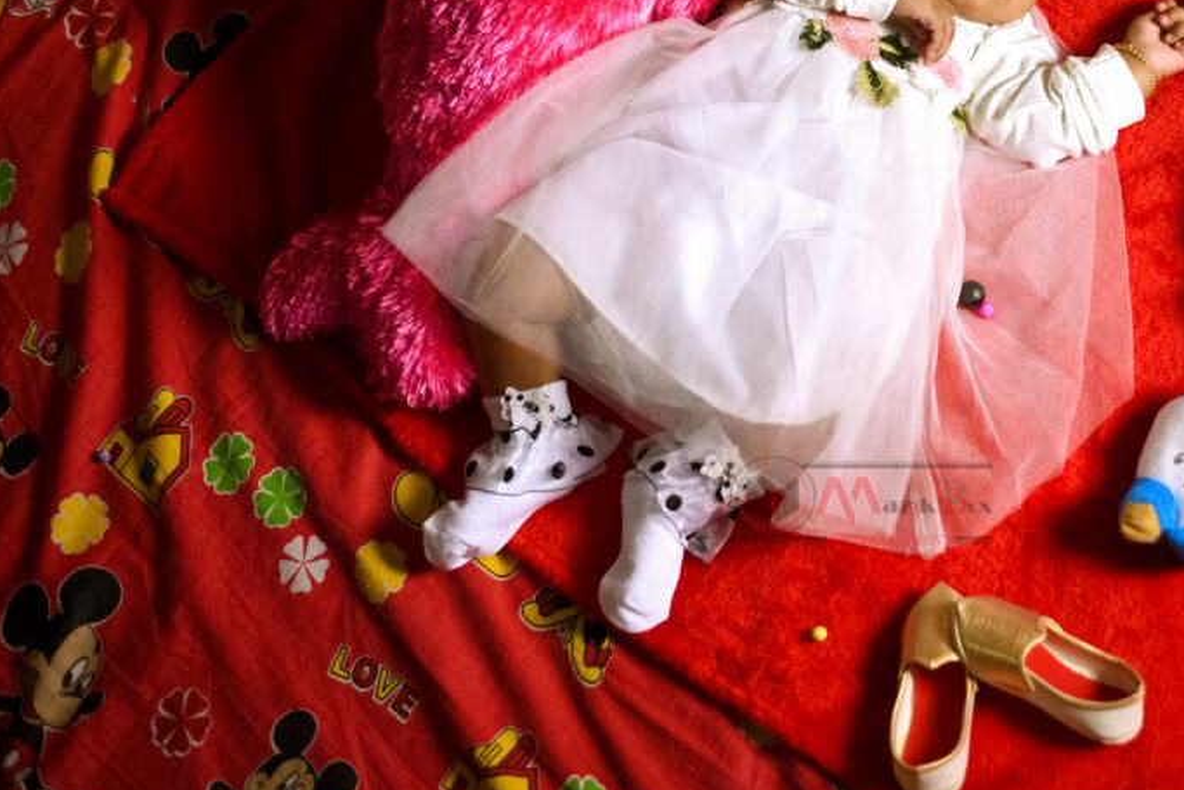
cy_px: 237
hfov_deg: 26.6
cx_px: 882
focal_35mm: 75
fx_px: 2468
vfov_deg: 18.1
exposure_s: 1/320
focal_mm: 50
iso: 320
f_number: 1.8
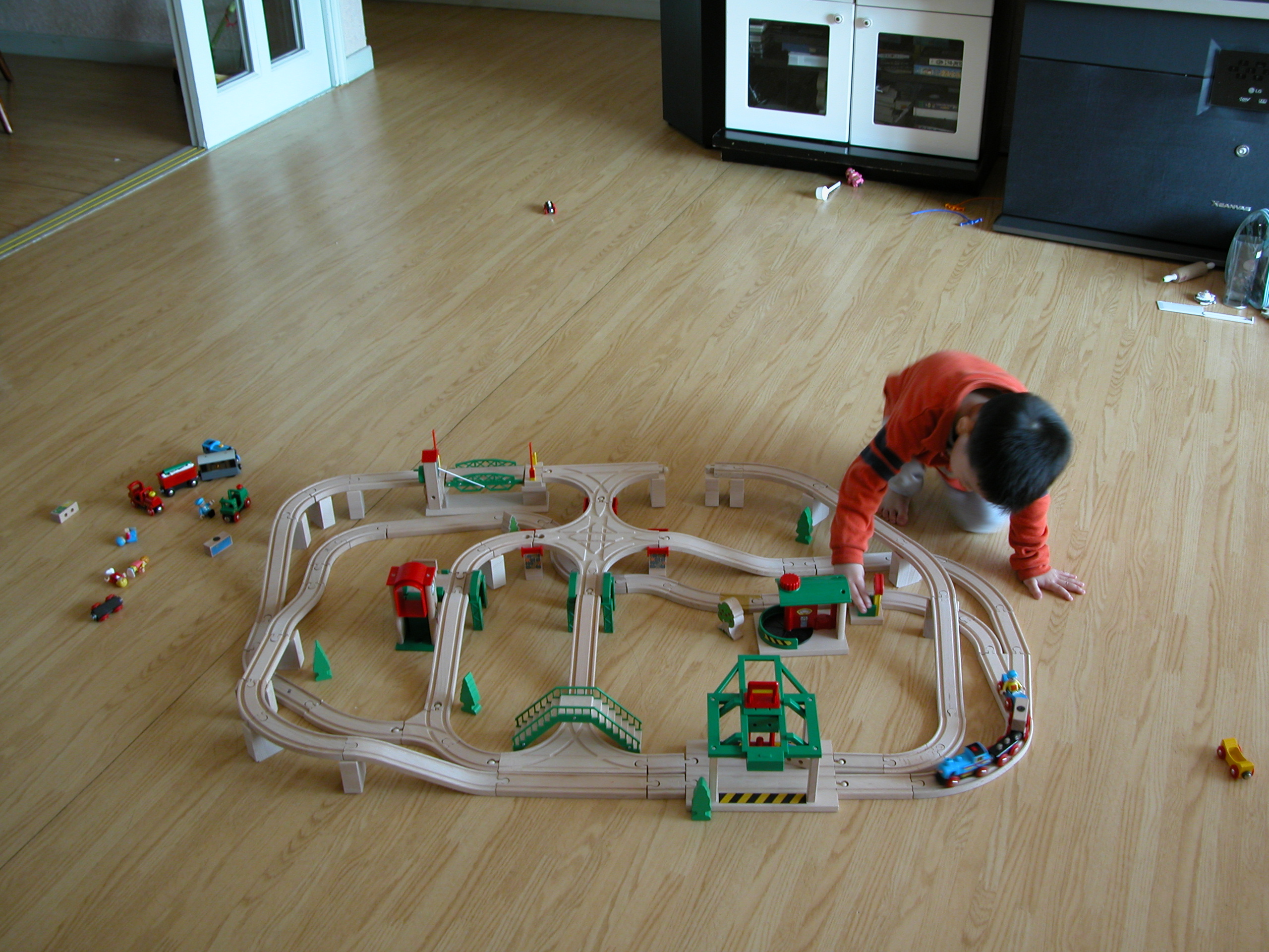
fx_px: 1283
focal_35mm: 35
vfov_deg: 40.7
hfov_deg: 52.6
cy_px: 476
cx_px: 634
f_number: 2.8
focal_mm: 9.2
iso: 100
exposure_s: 1/13.1
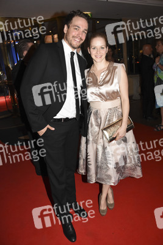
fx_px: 183
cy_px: 122
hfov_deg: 48.0
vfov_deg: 67.4
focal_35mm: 27
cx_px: 82
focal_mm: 18
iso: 1600
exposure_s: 1/250
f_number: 5.6
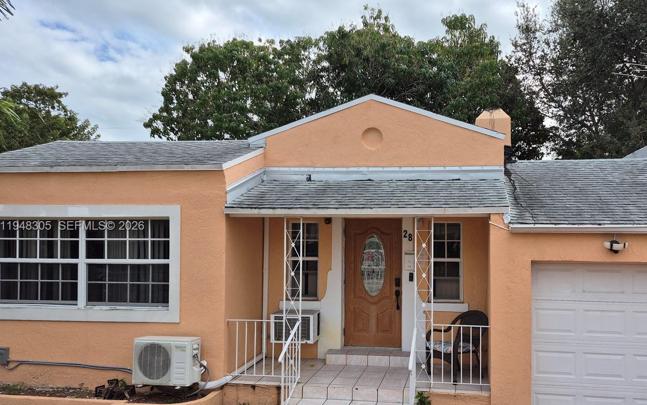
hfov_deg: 62.3
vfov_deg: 41.8
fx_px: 529
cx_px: 388
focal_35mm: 30
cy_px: 227
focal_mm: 5.4
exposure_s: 1/1532
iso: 25
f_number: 1.8
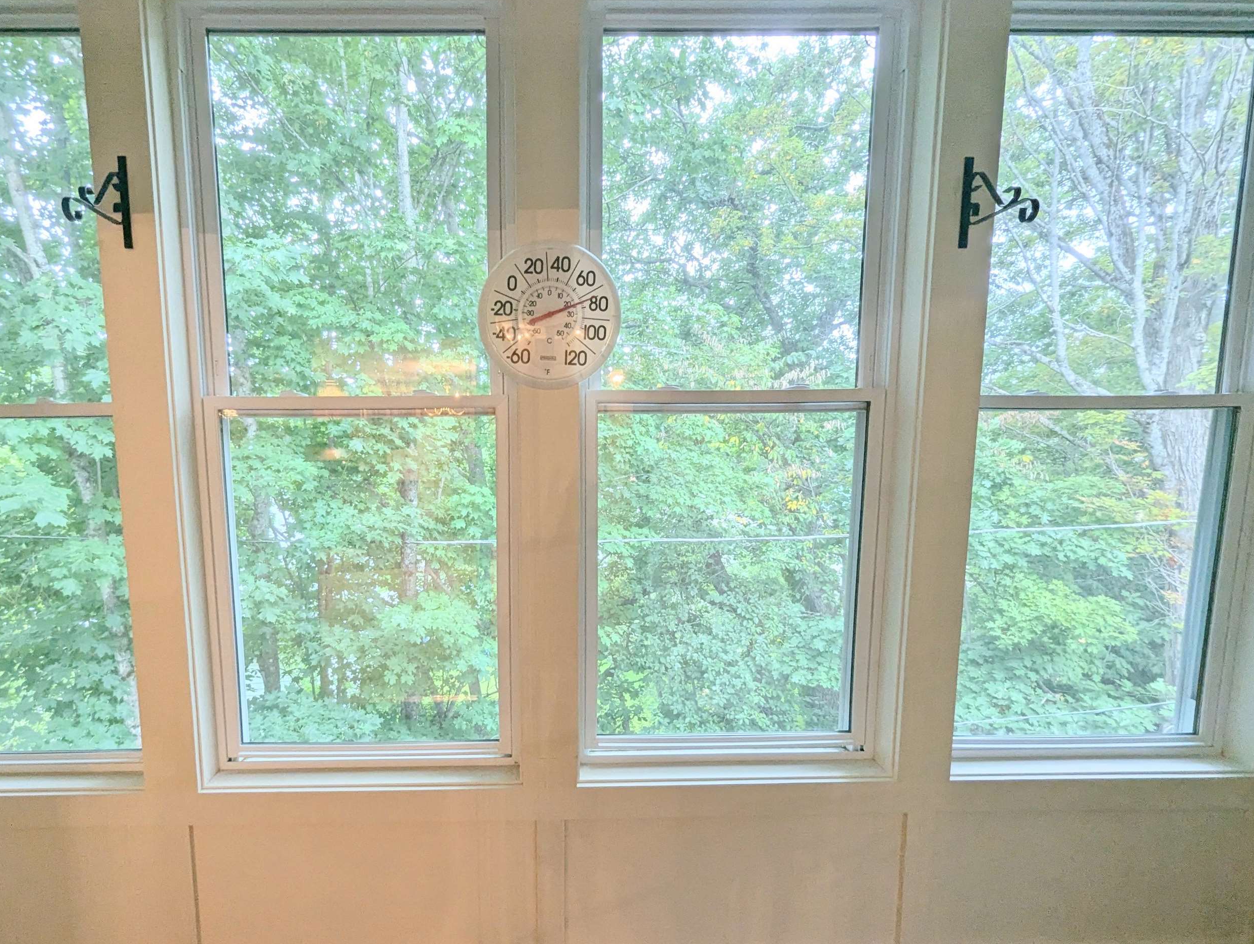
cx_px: 527
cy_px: 511
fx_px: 580
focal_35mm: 16
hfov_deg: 93.6
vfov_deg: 78.1
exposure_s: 1/61.5
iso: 132
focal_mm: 1.95
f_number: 2.2
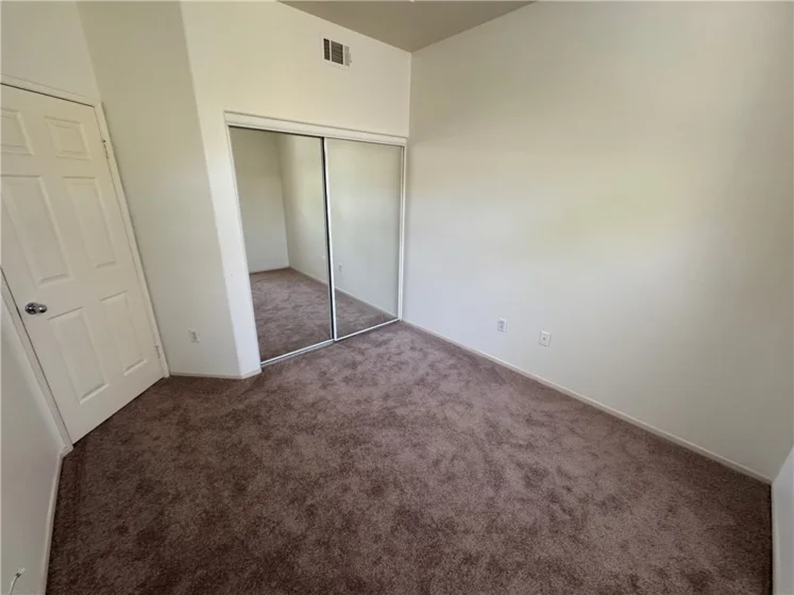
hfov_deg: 102.1
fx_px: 321
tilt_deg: -19.9
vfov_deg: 85.7
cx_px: 397
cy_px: 298
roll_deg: -0.6
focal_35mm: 14
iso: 320
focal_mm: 2.22
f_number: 2.2
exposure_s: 1/92
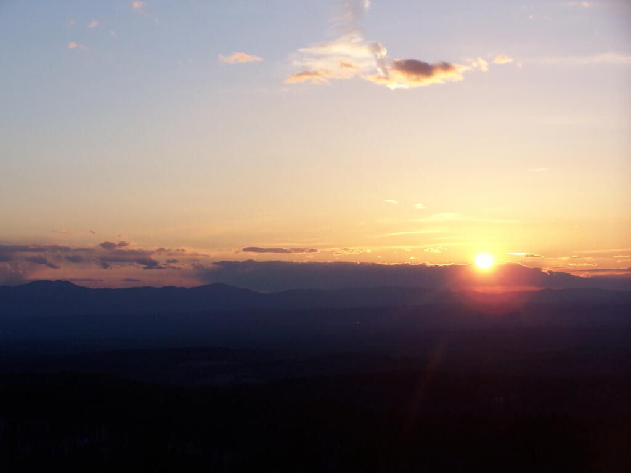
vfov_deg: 15.7
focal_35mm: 94
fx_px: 1713
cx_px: 316
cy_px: 236
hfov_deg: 20.9
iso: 80
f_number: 3.2
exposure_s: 1/500
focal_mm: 15.6
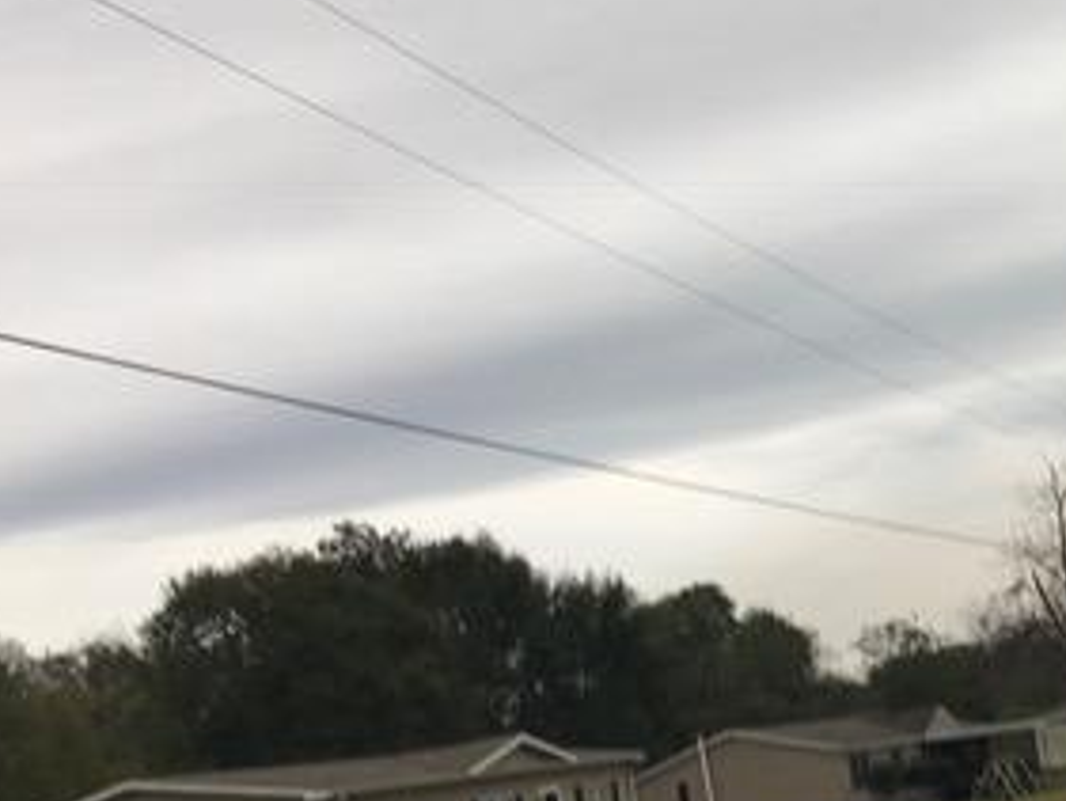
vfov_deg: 22.2
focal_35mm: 66
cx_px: 1062
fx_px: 2033
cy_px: 486
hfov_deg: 27.7
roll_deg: +8.5
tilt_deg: +4.8
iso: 25
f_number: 2.2
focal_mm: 4.15
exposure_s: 1/60
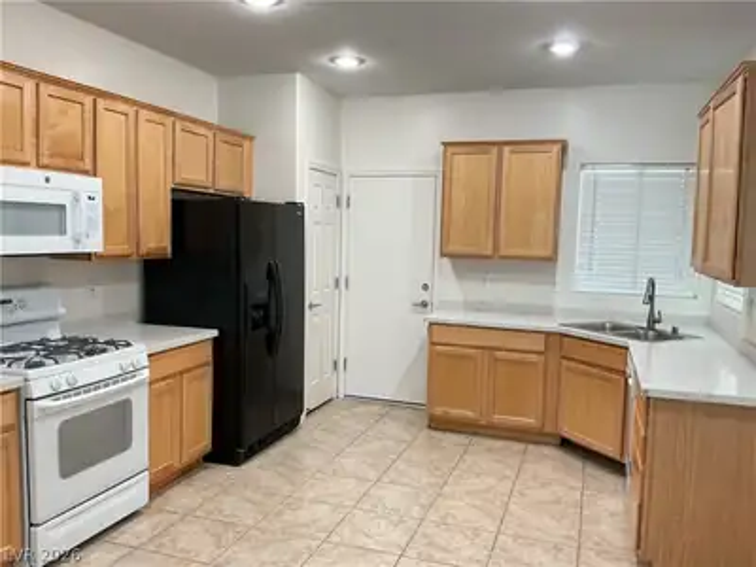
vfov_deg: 48.2
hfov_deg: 61.7
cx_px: 378
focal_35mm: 29
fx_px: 633
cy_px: 284
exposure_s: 1/60
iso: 100
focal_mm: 3
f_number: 1.8
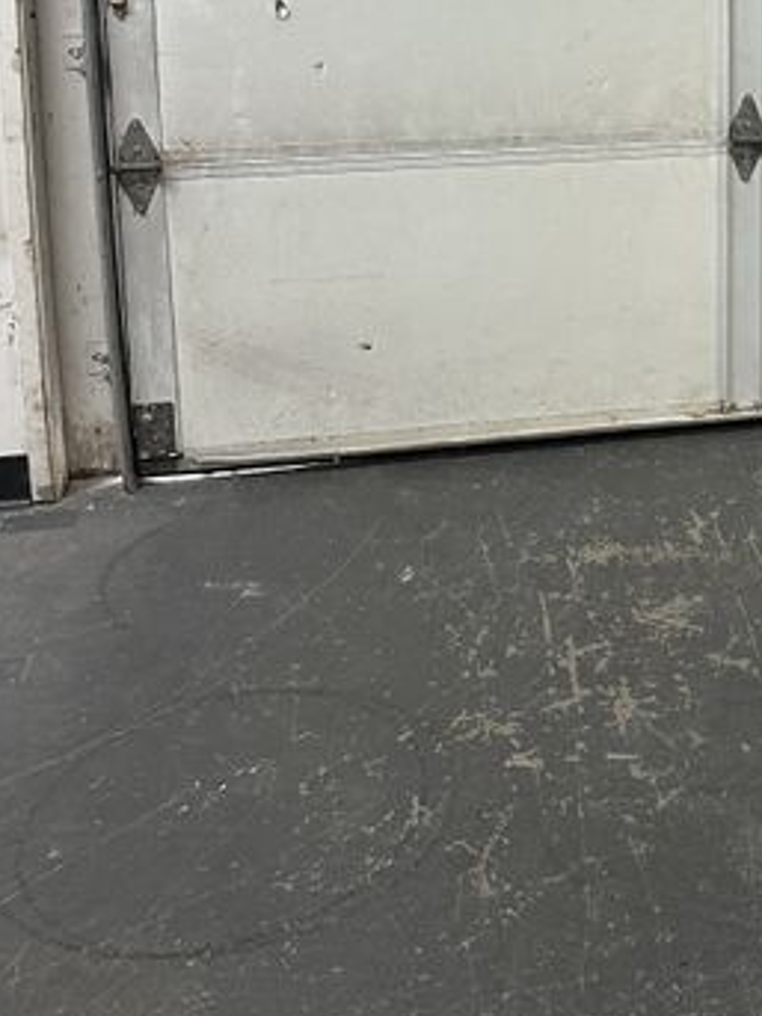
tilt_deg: -11.3
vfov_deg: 32.5
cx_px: 809
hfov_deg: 24.6
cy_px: 89
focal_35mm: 56
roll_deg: -0.5
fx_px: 1645
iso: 320
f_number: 1.78
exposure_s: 1/60
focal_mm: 6.86
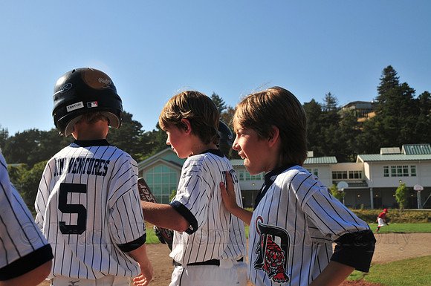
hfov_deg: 46.5
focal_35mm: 42
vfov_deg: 31.8
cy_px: 143
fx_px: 502
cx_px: 216
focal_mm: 28
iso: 200
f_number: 5.6
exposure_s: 1/1000
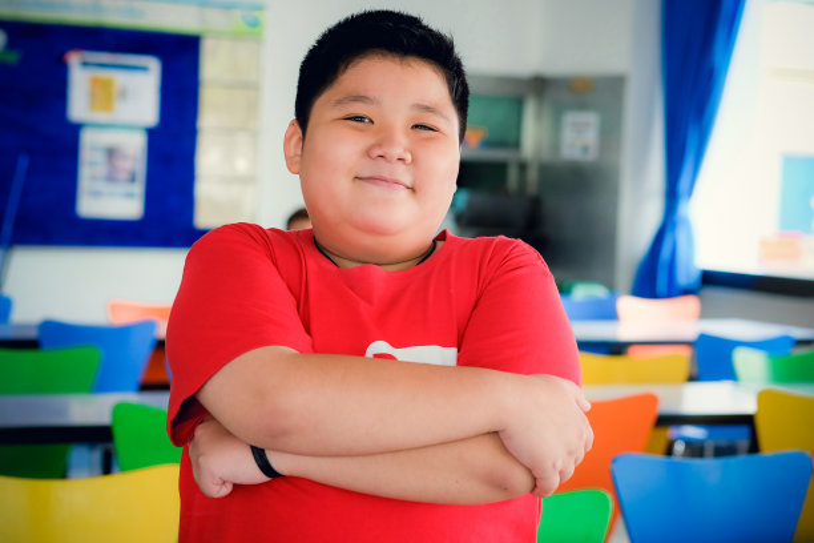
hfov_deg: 22.6
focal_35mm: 90
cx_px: 407
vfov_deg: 15.2
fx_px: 2035
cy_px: 272
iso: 640
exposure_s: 1/125
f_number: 4
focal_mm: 60
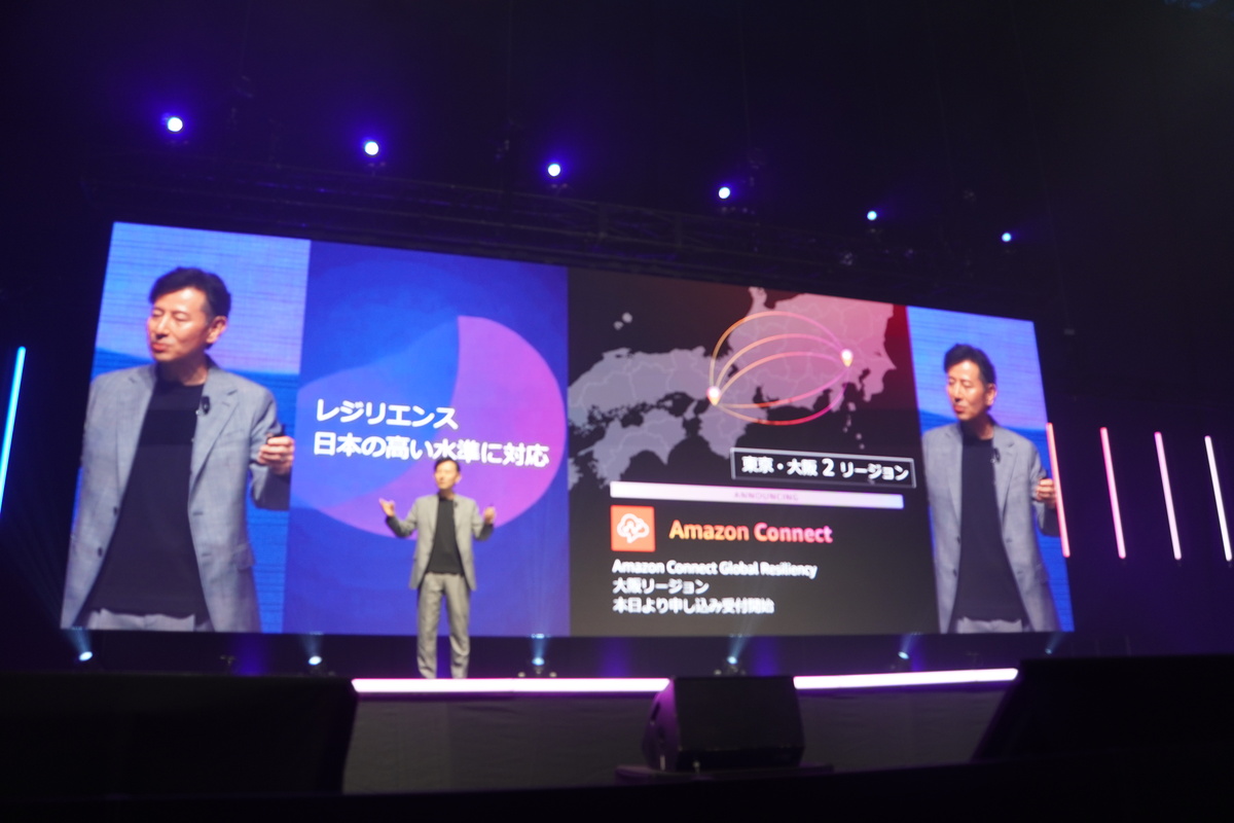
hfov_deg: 67.4
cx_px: 617
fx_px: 925
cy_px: 412
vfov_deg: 47.9
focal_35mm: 27
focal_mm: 18
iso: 400
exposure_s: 1/30
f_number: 3.5
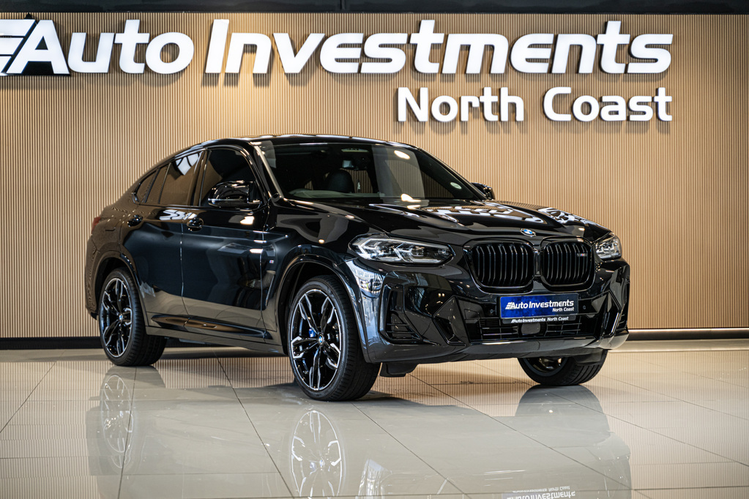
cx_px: 374
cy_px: 250
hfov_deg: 27.0
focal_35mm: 75
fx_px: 1560
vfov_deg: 18.2
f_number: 2.8
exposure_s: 1/160
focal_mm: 75
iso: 400
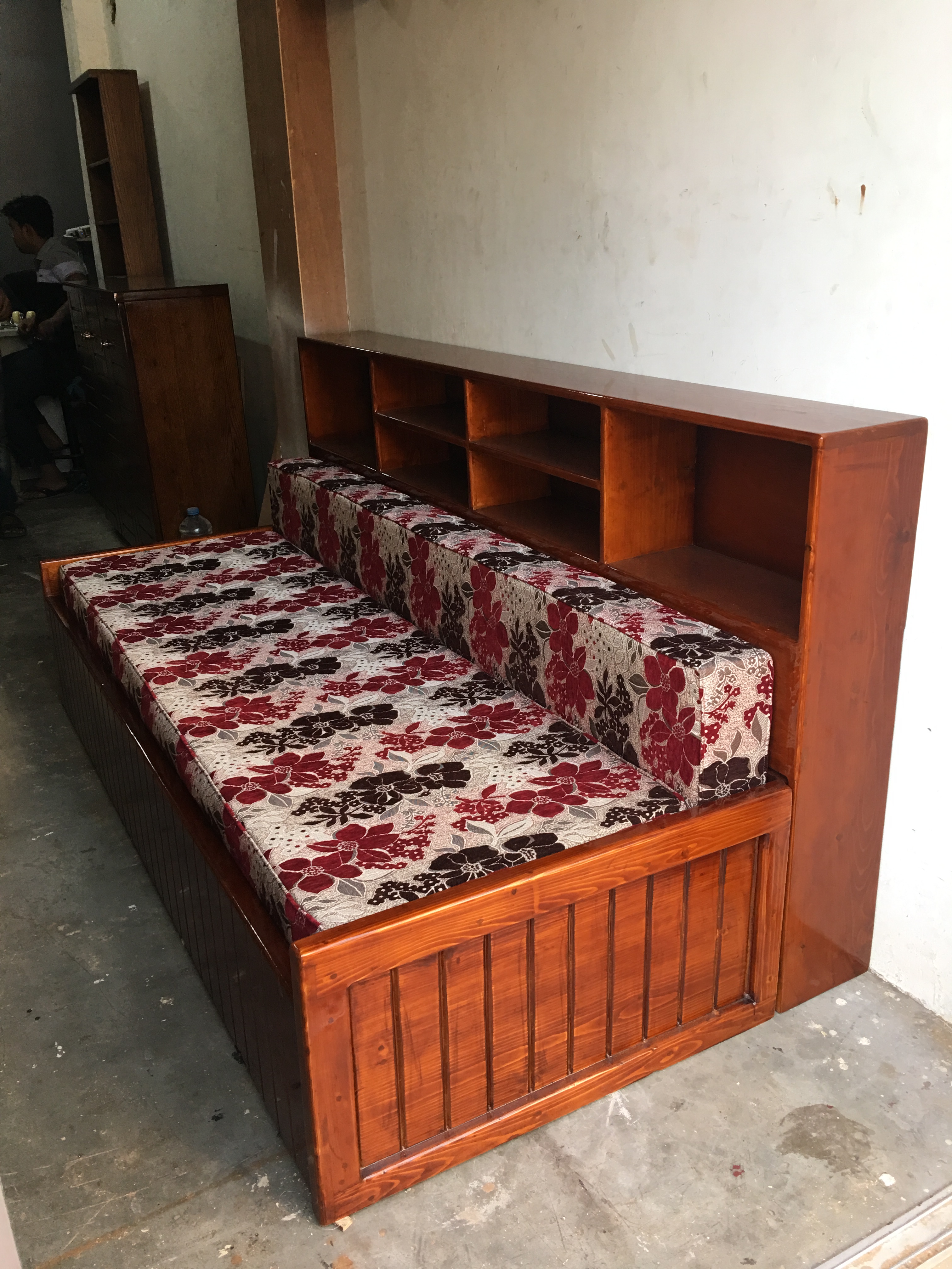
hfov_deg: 48.2
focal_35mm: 29
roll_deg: +1.3
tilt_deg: -18.5
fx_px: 1063
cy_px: 634
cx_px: 476
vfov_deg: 61.7
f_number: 2.2
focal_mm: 4.15
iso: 50
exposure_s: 1/33
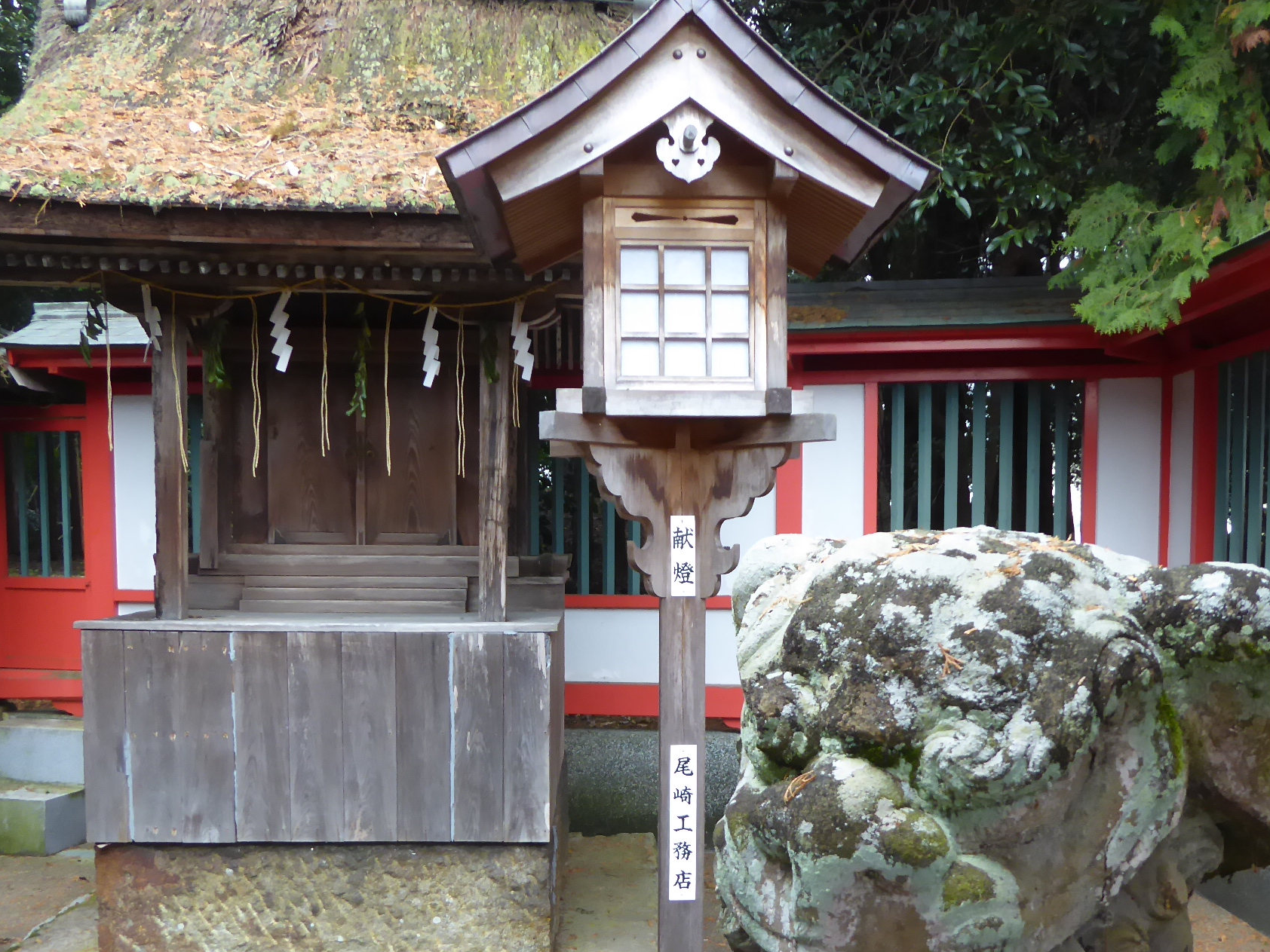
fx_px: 1394
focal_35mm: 38
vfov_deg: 37.2
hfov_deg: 48.9
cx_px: 686
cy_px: 663
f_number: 3.3
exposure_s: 1/60
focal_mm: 4.3
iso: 200
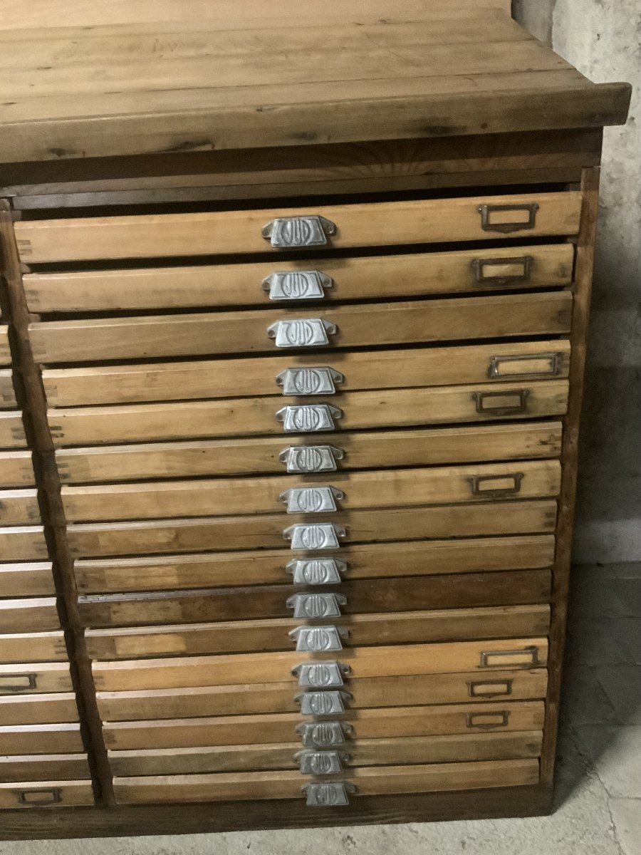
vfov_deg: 61.7
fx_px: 716
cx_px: 320
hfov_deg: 48.2
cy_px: 428
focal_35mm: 29
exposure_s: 1/20
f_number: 1.8
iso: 500
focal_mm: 3
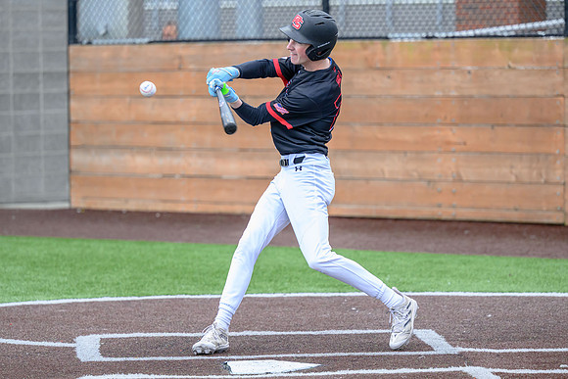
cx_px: 280
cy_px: 194
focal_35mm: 190
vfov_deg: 7.2
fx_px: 3006
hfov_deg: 10.8
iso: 1800
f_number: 2.8
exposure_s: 1/2000
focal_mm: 140
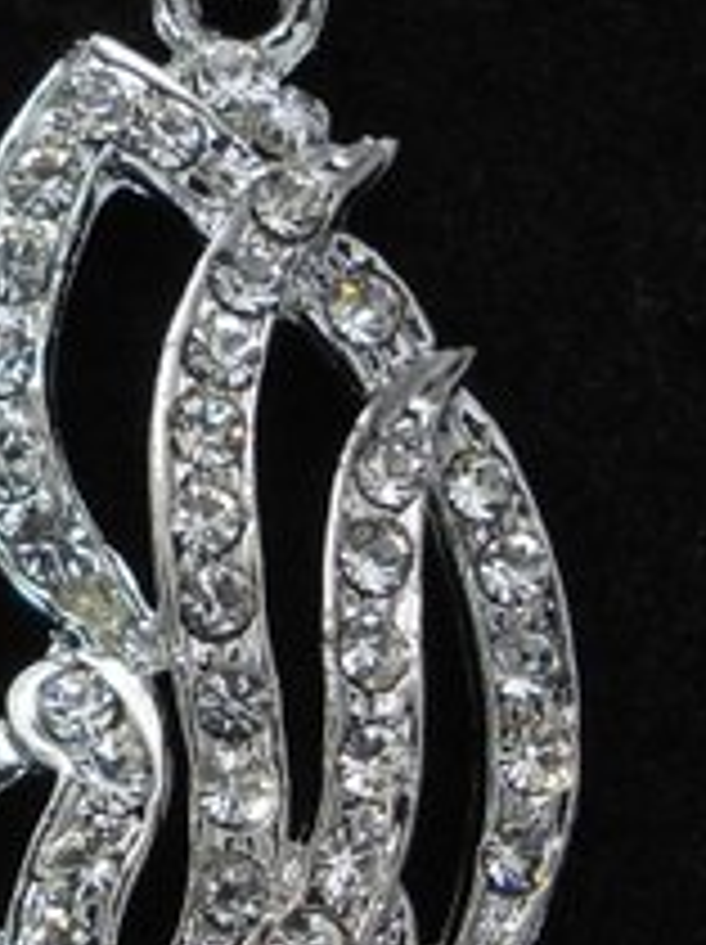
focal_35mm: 113
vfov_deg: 17.4
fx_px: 3079
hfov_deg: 12.6
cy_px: 387
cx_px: -241
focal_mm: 6.7
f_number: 3.2
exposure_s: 1/50
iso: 80
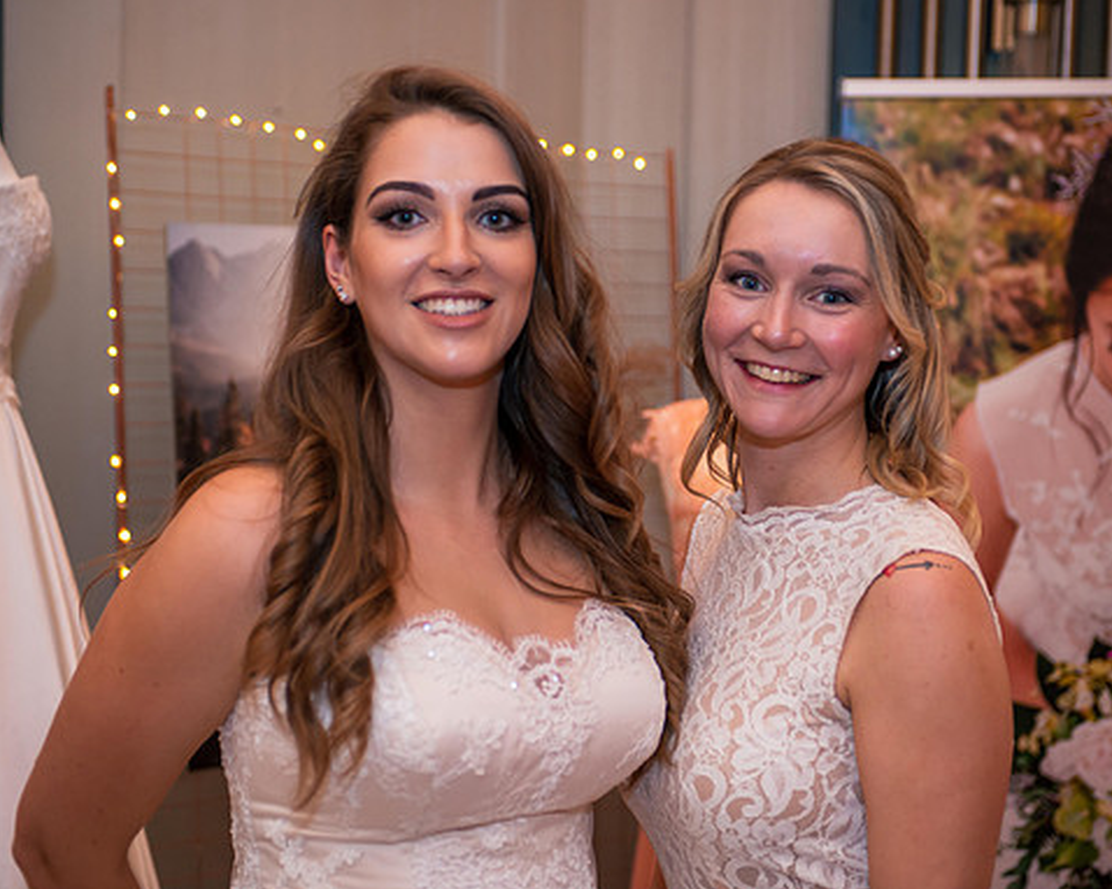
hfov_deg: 33.0
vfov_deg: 26.7
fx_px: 1875
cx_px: 558
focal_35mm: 57
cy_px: 443
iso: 1000
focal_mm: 50
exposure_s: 1/50
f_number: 2.8
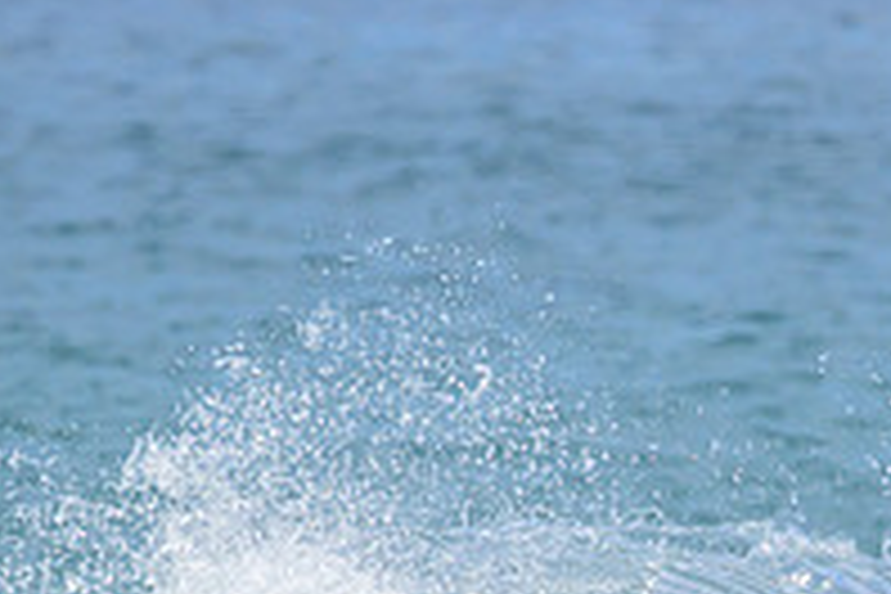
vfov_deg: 0.8
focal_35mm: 1790
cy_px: 821
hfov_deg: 1.2
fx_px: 44299
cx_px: 1102
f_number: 11
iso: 720
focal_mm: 610
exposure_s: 1/2000
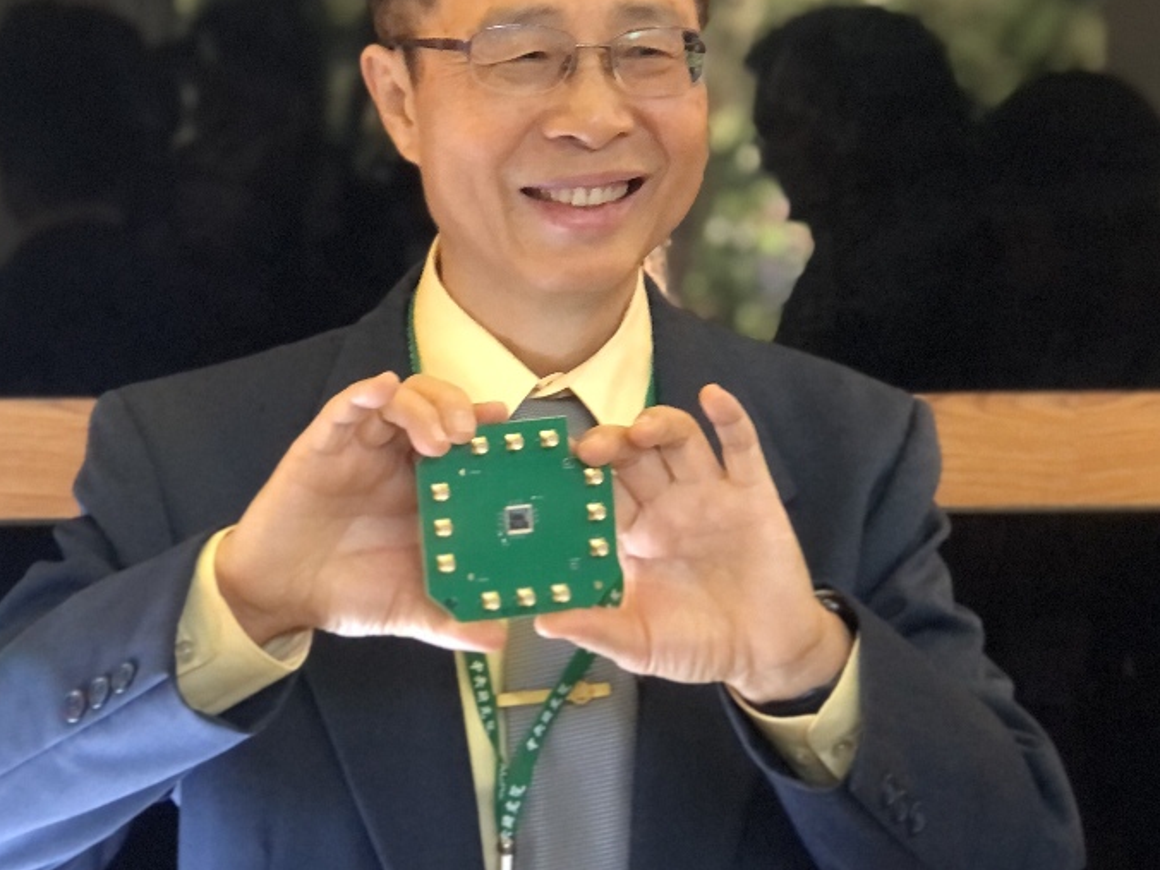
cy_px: 431
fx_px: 3619
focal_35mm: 108
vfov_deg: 13.7
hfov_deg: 18.0
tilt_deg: -6.3
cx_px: 228
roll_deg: +0.8
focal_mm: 6.6
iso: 320
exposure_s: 1/30
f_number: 2.8
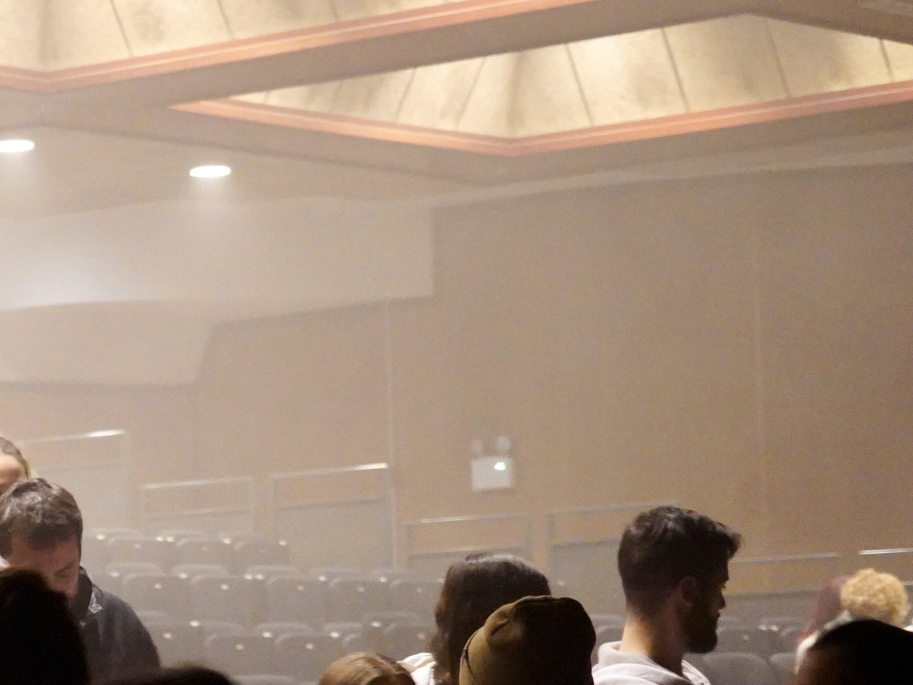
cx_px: -316
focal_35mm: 150
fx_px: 3957
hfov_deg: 12.7
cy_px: 648
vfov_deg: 9.8
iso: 12800
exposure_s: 1/30
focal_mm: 57
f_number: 5
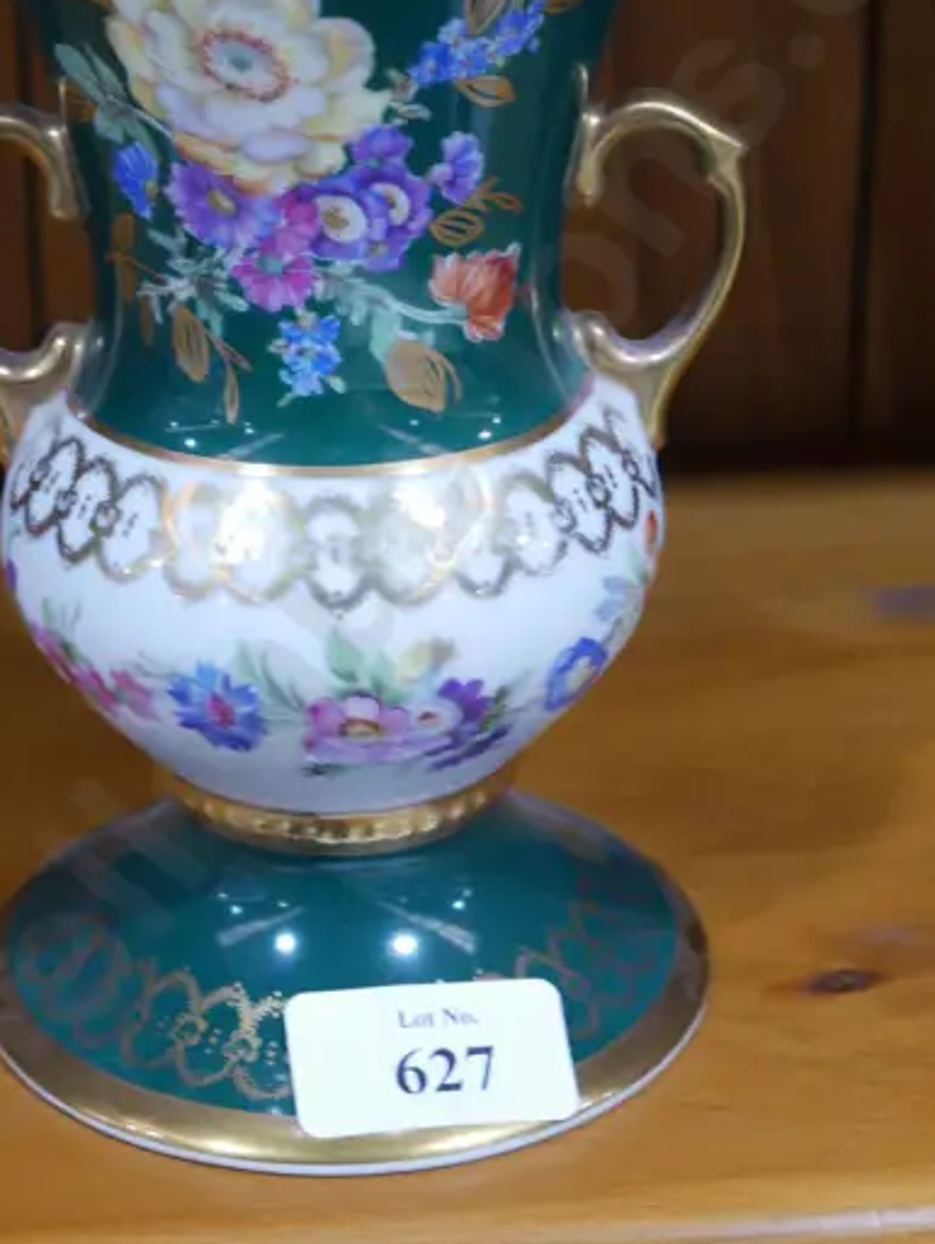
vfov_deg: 22.2
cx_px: 361
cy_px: 578
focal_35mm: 88
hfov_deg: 16.8
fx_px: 3164
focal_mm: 22
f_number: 4.7
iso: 800
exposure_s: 1/60
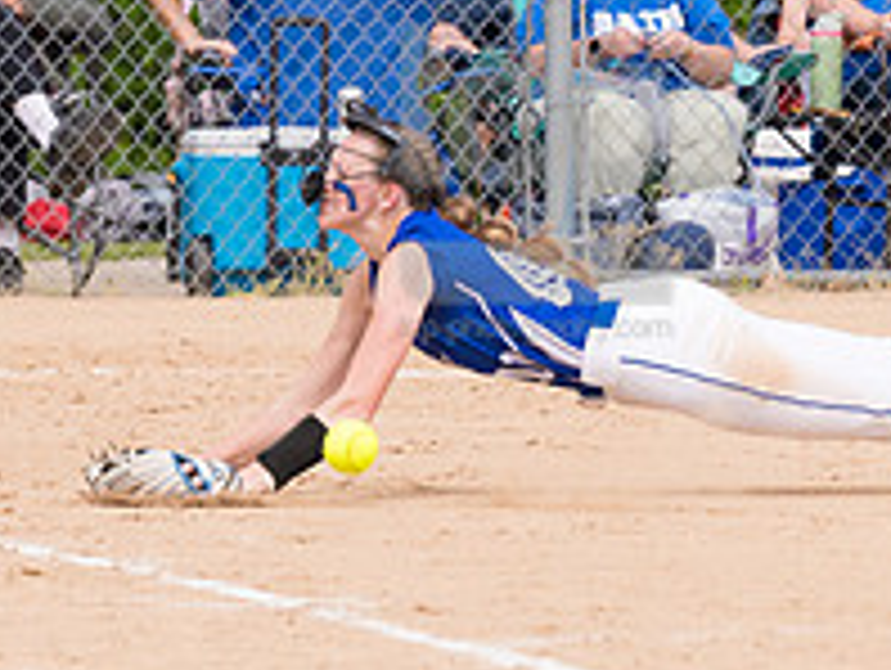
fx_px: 21725
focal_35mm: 843
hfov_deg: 2.3
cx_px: 536
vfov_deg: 1.8
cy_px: 184
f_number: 5.6
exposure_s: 1/1600
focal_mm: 200
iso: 320
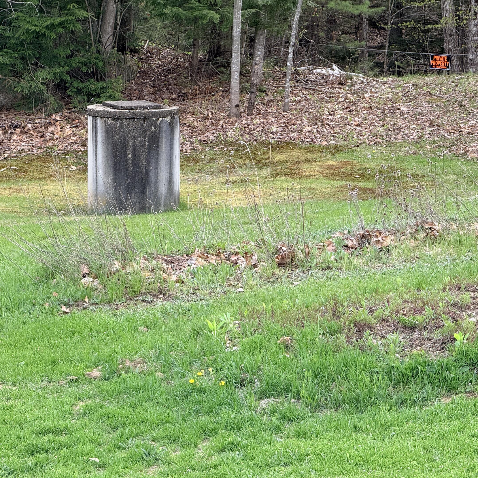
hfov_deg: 11.9
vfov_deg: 11.9
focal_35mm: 147
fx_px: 2297
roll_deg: -0.4
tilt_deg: -5.4
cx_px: 223
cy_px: 237
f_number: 2.8
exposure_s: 1/251
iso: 50
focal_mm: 15.66
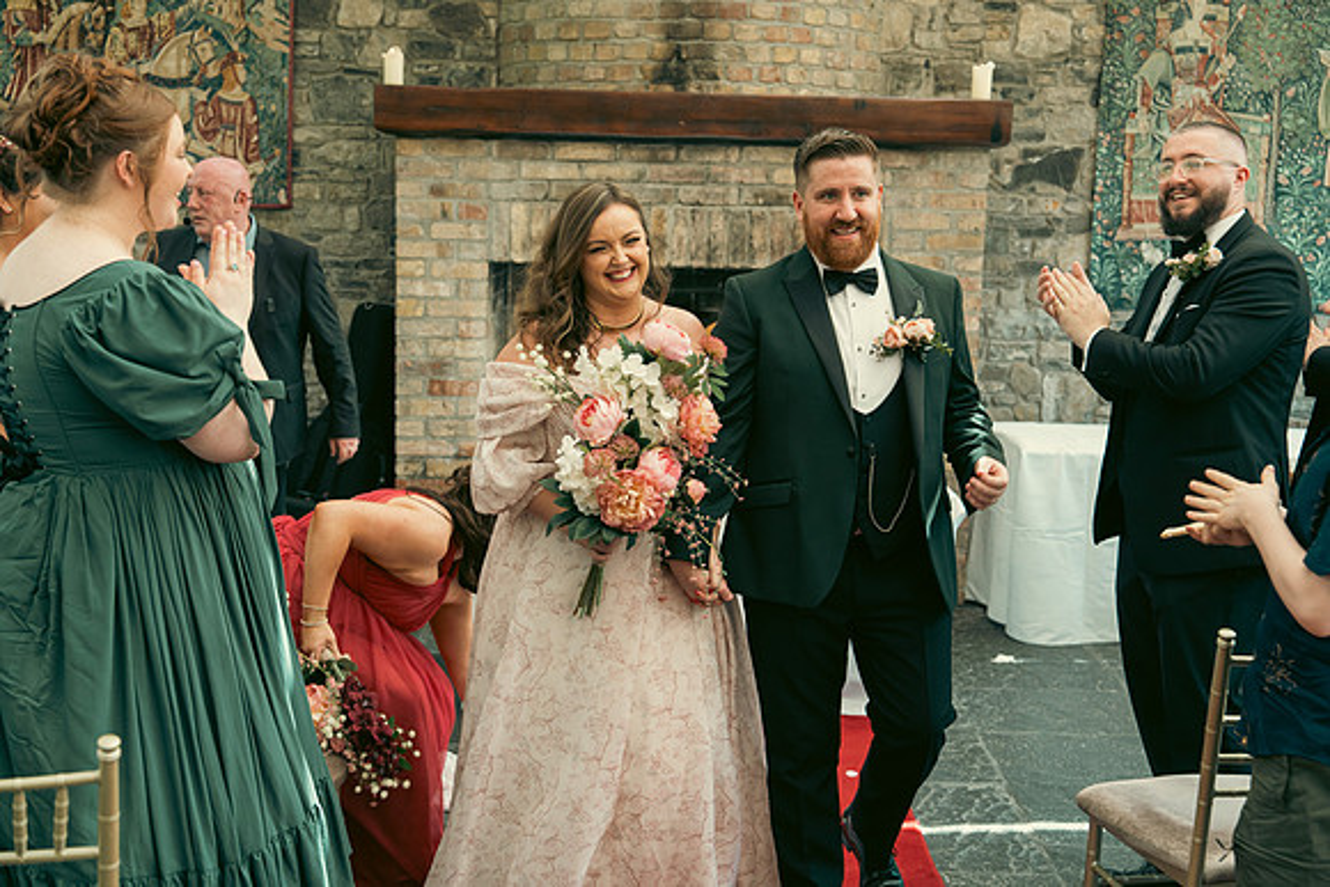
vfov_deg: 28.7
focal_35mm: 47
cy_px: 444
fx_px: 1737
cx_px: 665
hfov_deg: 41.9
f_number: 3.5
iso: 500
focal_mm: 47
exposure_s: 1/200
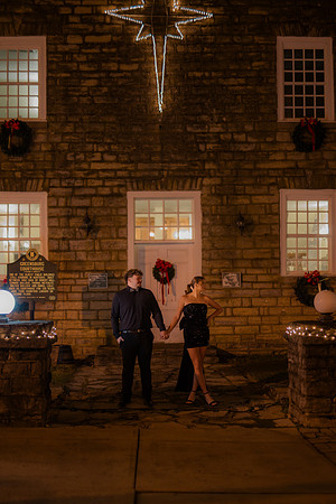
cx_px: 168
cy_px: 252
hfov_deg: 27.0
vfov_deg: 39.6
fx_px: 700
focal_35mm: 50
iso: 2500
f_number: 1.4
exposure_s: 1/100
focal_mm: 50
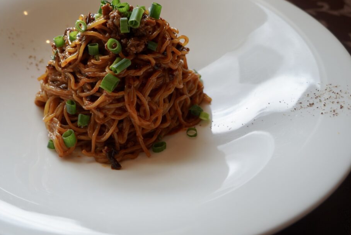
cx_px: 124
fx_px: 367
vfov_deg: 35.4
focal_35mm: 38
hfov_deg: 50.4
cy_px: 110
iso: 100
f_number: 4.5
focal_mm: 19
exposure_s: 1/50
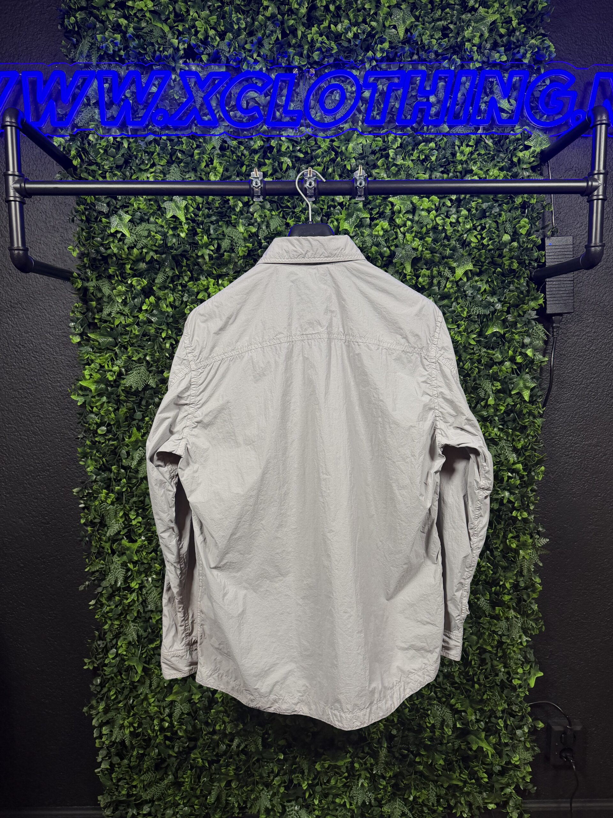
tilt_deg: -5.9
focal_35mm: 24
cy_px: 409
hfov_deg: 56.8
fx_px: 567
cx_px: 306
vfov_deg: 71.6
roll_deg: -0.1
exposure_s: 1/63
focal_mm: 6.76
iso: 200
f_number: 1.78
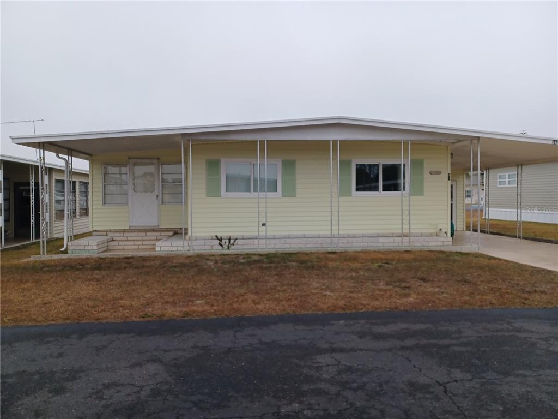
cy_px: 210
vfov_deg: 54.9
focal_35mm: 25
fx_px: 403
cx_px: 279
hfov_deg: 69.4
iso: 40
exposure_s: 1/100
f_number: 1.8
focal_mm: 4.6
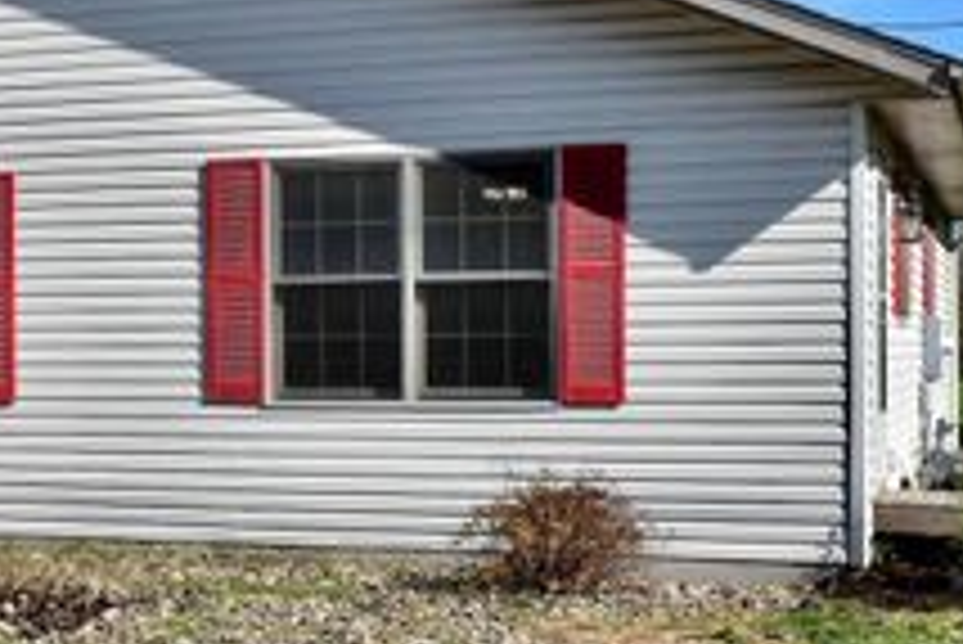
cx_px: 72
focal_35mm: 77
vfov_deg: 17.7
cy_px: 317
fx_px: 2061
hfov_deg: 25.4
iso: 320
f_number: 11
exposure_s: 1/500
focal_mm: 22
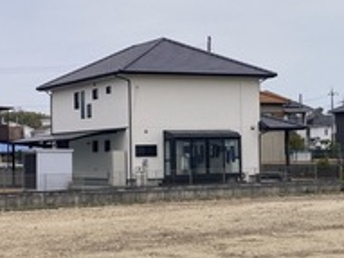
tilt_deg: -0.3
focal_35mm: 94
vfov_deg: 15.7
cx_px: 218
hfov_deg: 20.8
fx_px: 934
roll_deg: +0.2
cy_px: 146
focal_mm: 3.99
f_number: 1.8
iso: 20
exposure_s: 1/1517
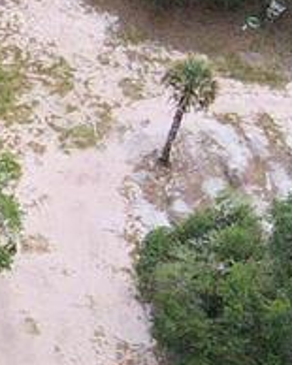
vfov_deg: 10.0
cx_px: -599
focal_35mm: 193
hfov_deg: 7.1
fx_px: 2087
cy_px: 38
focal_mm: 4.5
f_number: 2.8
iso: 100
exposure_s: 1/100
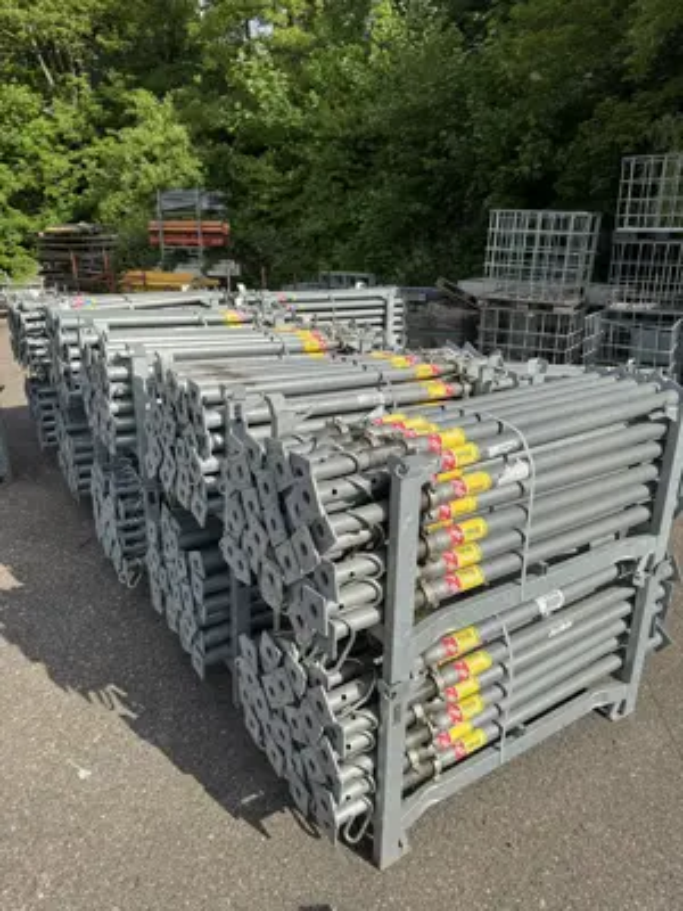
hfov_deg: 56.8
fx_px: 631
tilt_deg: -18.9
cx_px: 342
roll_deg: -0.9
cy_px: 456
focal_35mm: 24
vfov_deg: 71.6
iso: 80
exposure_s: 1/4950
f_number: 1.78
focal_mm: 6.76
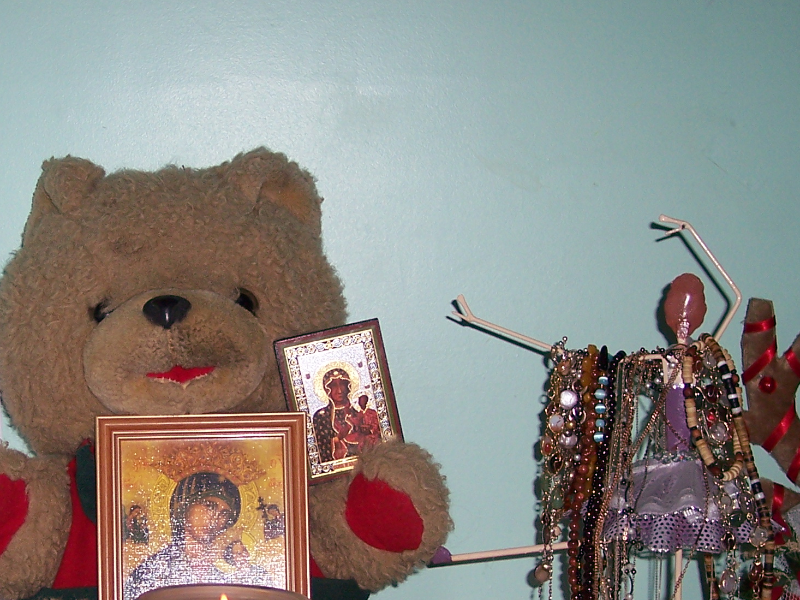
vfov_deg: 19.3
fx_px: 1756
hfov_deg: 25.3
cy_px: 430
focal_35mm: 76
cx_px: 169
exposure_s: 1/60
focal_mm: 8
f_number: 2.8
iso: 100
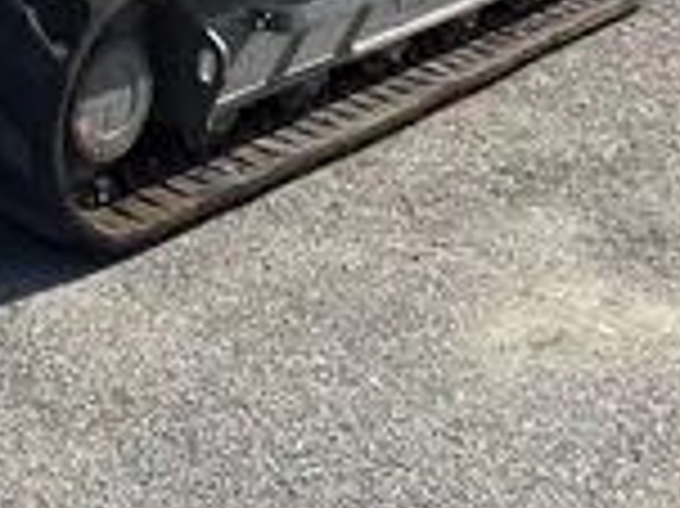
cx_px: 108
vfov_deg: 13.9
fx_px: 1865
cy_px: -389
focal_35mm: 95
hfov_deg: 20.4
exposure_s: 1/3448
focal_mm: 5.96
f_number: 1.6
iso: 50
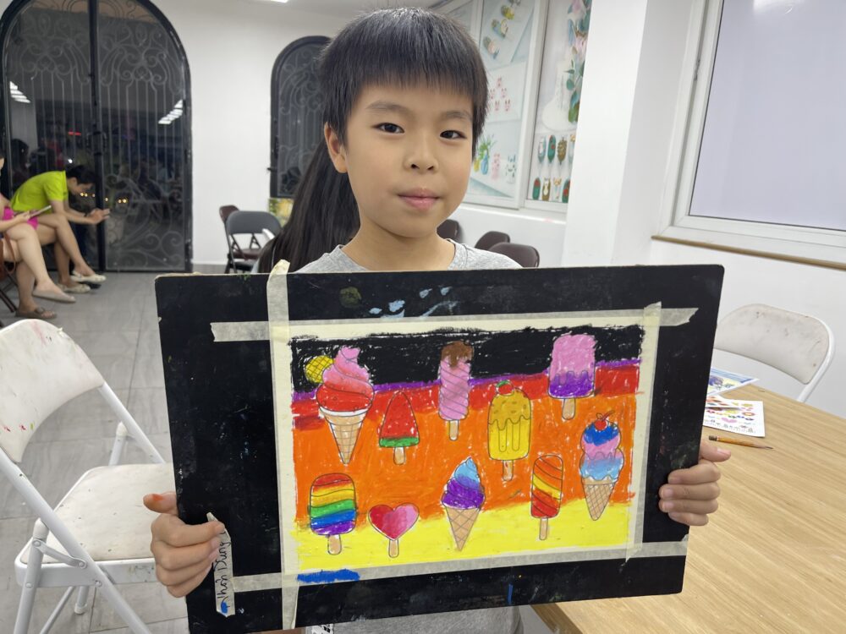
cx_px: 423
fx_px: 611
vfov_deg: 54.9
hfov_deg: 69.4
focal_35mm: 25
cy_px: 317
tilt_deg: -12.5
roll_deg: -3.7
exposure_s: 1/100
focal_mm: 5.1
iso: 50
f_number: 1.6
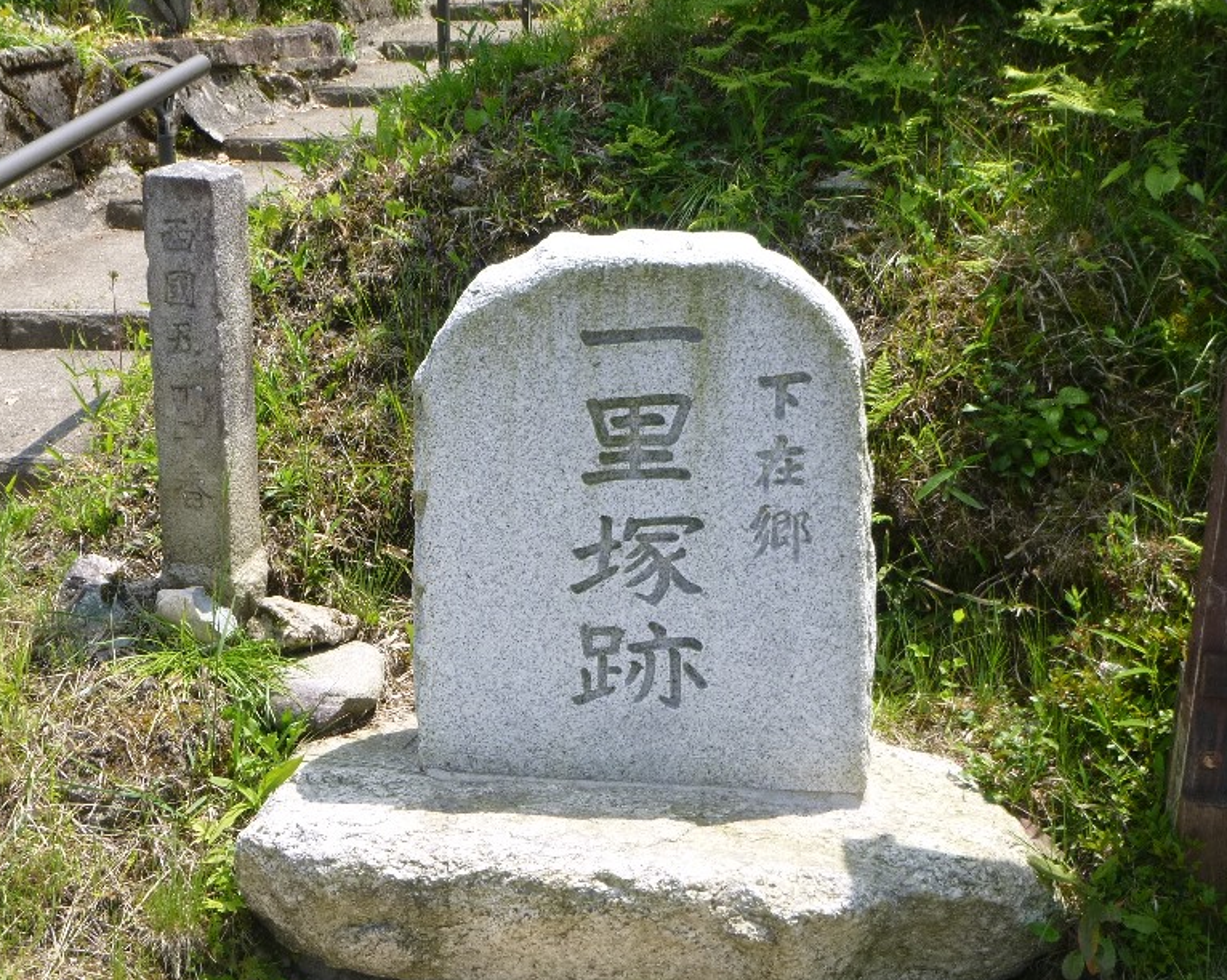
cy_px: 533
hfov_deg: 39.2
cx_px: 436
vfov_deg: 32.0
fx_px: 1706
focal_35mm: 47
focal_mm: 6.4
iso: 100
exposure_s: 1/250
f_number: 4.4
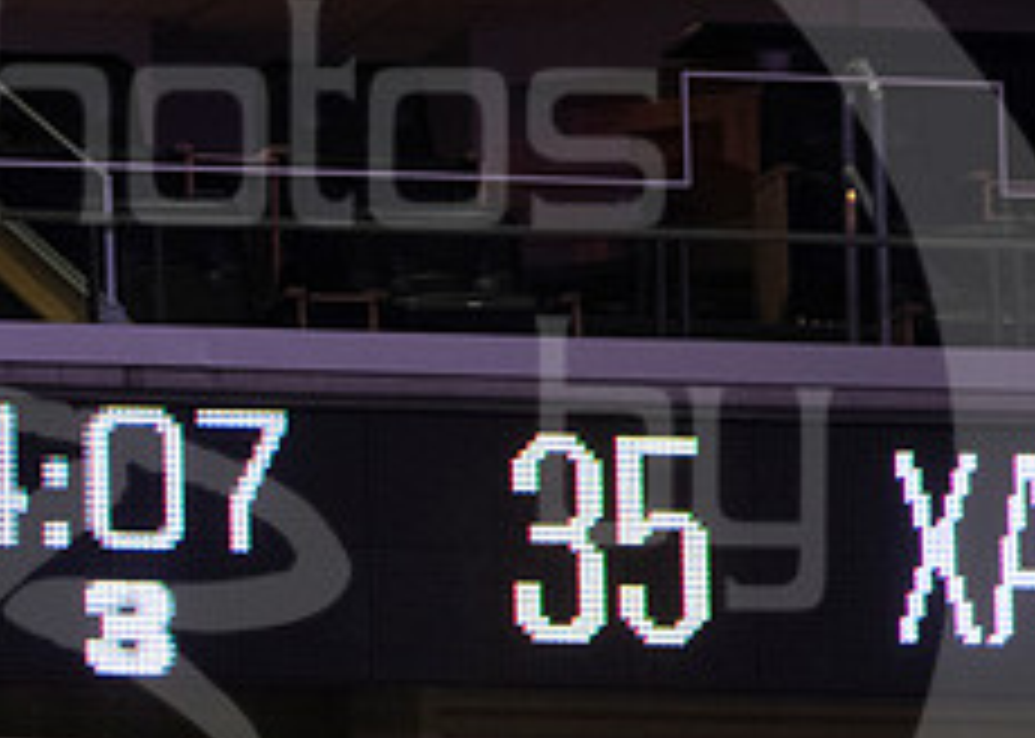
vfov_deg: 2.3
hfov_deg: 3.2
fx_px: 18302
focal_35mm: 623
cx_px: 523
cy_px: 606
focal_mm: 200
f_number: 2.8
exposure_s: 1/800
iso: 2500
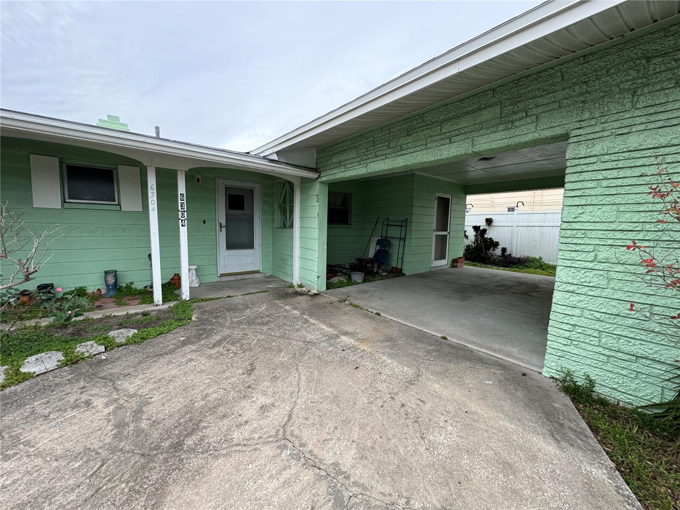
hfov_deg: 102.1
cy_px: 255
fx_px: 275
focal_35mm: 14
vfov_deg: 85.7
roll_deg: -0.9
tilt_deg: -6.4
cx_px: 340
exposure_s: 1/99
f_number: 2.2
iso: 40
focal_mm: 2.22
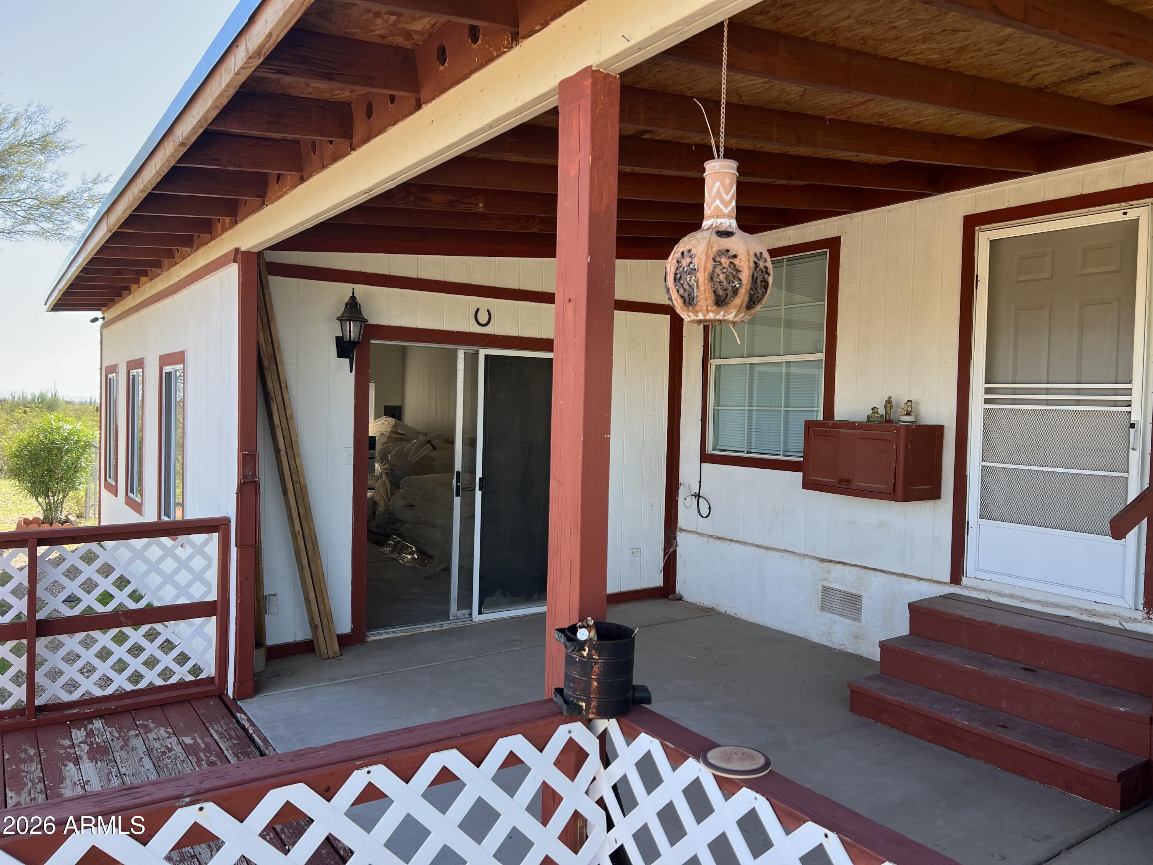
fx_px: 866
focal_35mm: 26
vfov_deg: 53.1
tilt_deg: -2.3
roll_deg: -1.2
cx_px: 576
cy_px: 432
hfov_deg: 67.3
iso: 50
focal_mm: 5.7
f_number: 1.5
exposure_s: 1/523
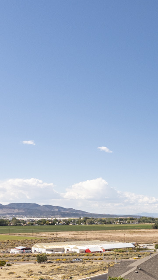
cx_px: 270
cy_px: 219
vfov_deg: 40.6
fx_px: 365
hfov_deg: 19.5
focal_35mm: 49
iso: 320
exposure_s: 1/640
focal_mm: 15
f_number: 10
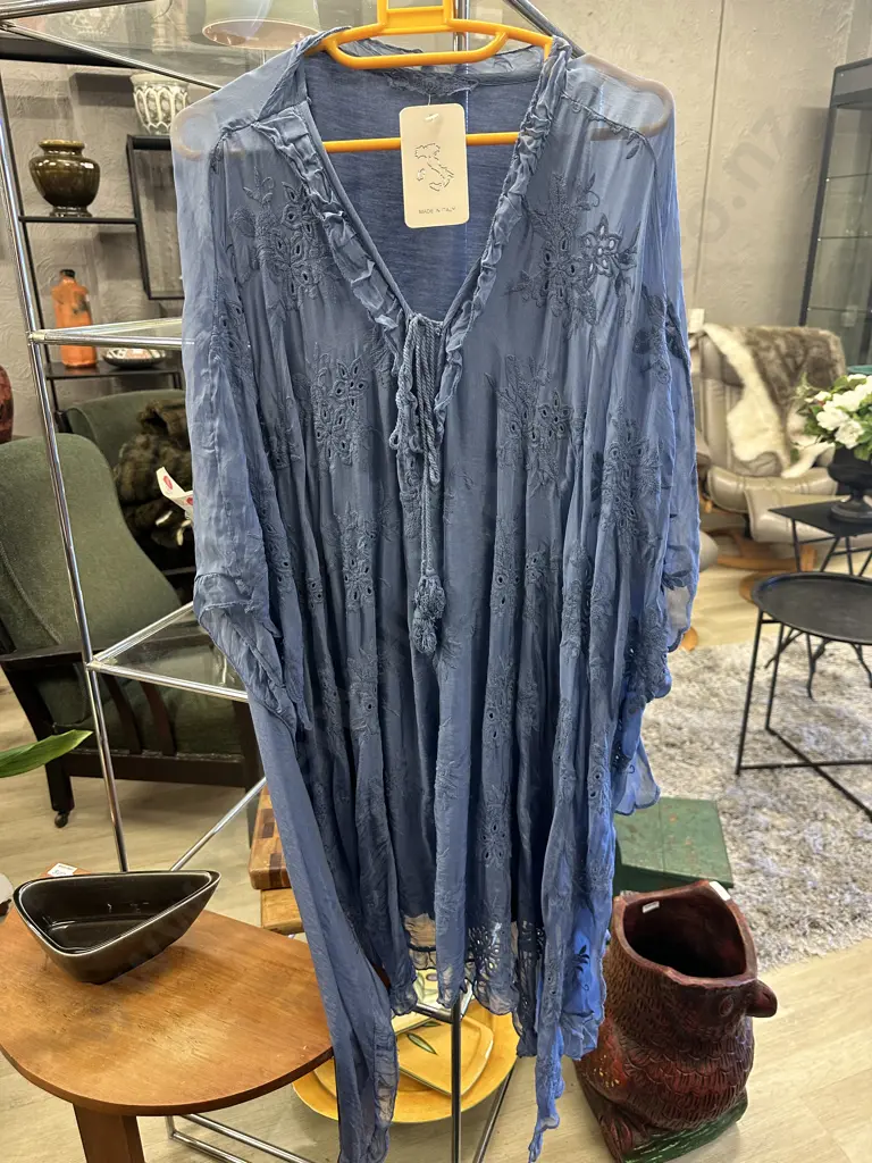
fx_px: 806
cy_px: 582
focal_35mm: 24
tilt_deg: -21.9
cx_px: 436
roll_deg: +0.4
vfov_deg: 71.6
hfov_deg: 56.8
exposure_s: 1/50
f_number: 1.78
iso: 200
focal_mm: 6.86
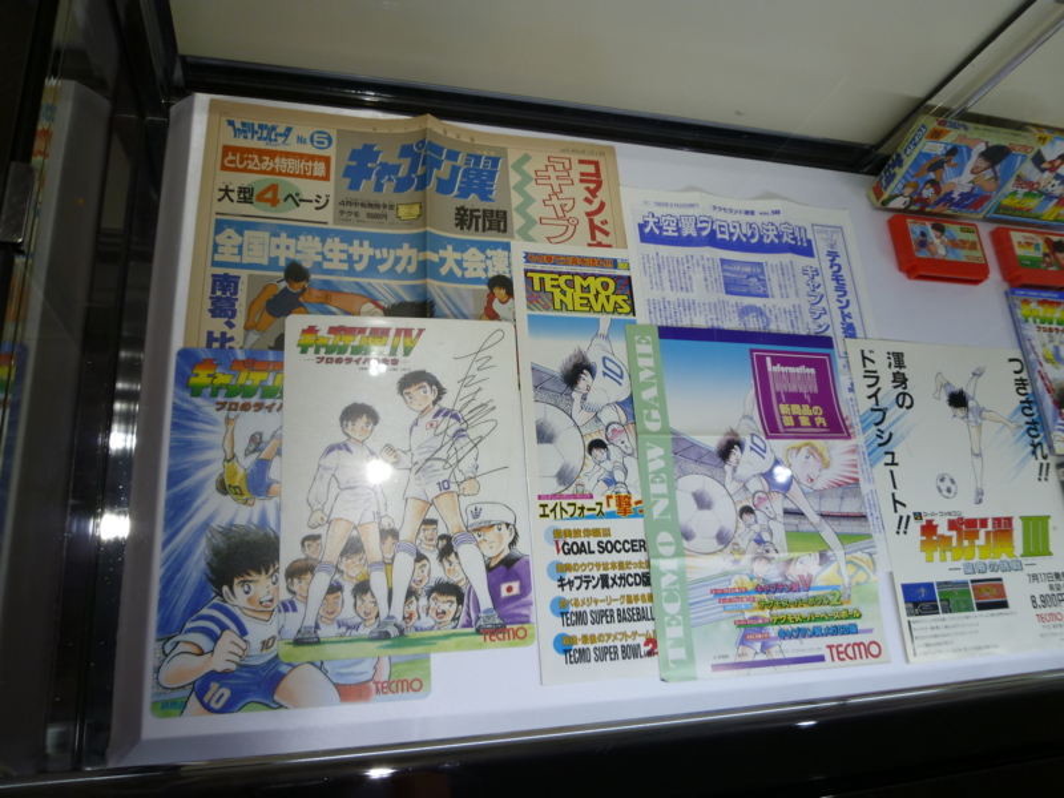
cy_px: 399
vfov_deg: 54.9
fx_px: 768
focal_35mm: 25
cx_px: 532
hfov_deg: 69.4
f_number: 2.8
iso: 80
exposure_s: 1/50
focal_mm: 4.5
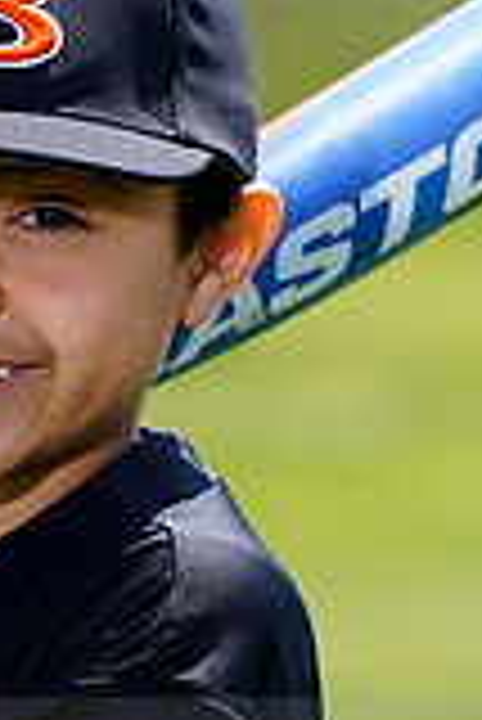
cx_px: -124
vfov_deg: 2.8
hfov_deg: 1.9
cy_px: 760
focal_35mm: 724
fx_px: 14508
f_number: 6.3
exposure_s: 1/250
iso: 100
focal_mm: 200
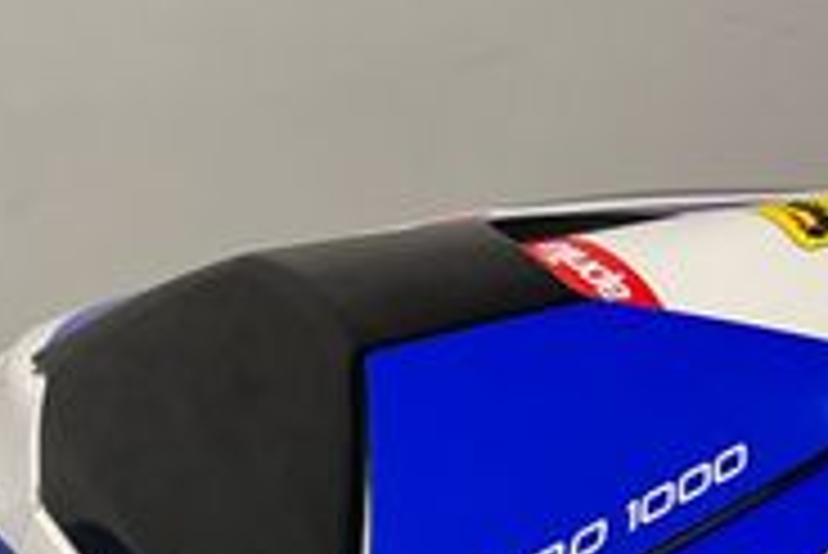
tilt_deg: -32.0
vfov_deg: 14.0
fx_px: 2164
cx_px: 40
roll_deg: -1.5
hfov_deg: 21.1
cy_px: 730
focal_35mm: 94
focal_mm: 5.1
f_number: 1.6
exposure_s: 1/100
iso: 125
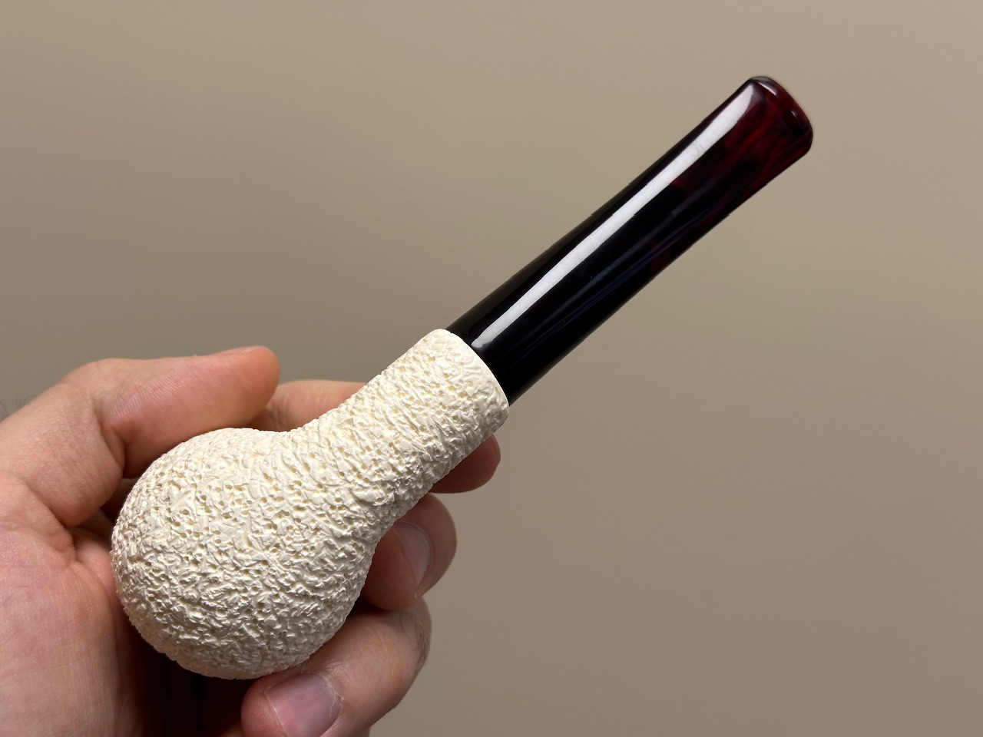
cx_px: 492
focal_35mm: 48
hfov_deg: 39.7
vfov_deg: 30.3
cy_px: 368
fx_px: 1363
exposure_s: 1/100
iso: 64
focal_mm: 6.86
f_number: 1.78
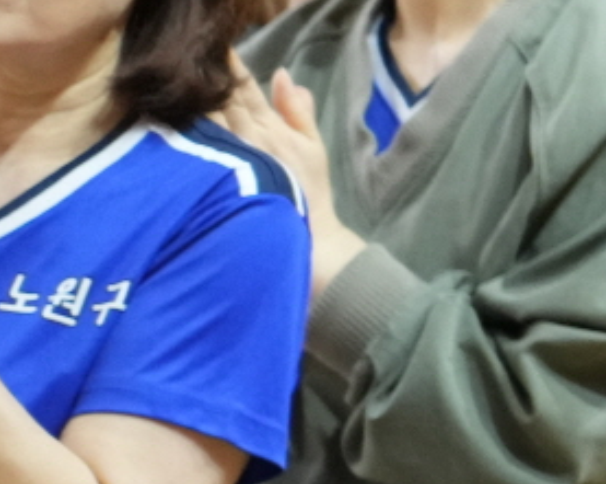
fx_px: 11484
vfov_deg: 2.4
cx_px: 1840
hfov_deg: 3.0
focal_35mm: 641
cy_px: 234
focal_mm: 105
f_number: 4
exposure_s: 1/200
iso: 4000
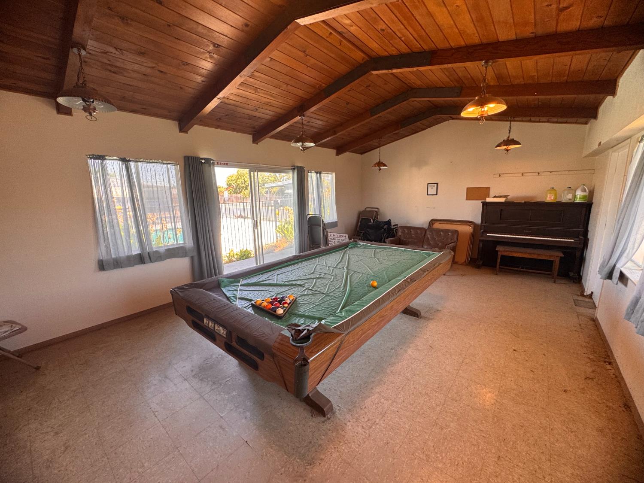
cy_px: 242
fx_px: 260
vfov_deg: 85.7
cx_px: 322
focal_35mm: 14
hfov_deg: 102.1
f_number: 2.2
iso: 125
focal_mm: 2.22
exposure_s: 1/120
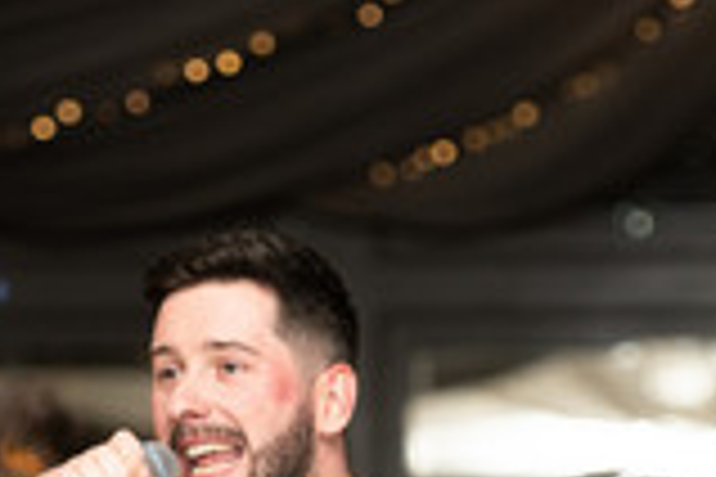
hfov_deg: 7.5
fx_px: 5489
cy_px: 457
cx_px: 387
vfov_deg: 5.0
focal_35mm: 276
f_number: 2.8
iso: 400
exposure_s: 1/200
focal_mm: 110
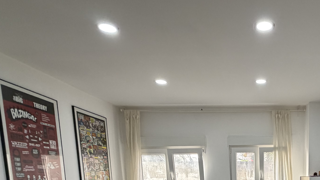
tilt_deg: -12.2
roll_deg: -1.7
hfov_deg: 55.7
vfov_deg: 31.1
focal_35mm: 32
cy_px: 214
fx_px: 271
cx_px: 266
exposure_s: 1/100
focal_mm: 2.22
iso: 250
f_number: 2.2
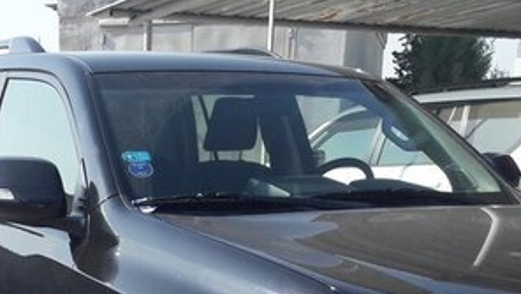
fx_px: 940
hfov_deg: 29.7
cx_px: 55
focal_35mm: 68
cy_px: 376
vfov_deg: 16.8
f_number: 1.9
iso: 40
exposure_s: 1/830
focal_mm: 3.7
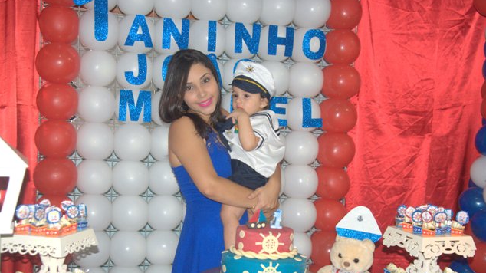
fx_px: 715
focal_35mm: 56
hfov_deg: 37.5
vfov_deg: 21.6
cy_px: 146
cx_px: 243
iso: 800
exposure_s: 1/60
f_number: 4.5
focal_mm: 35
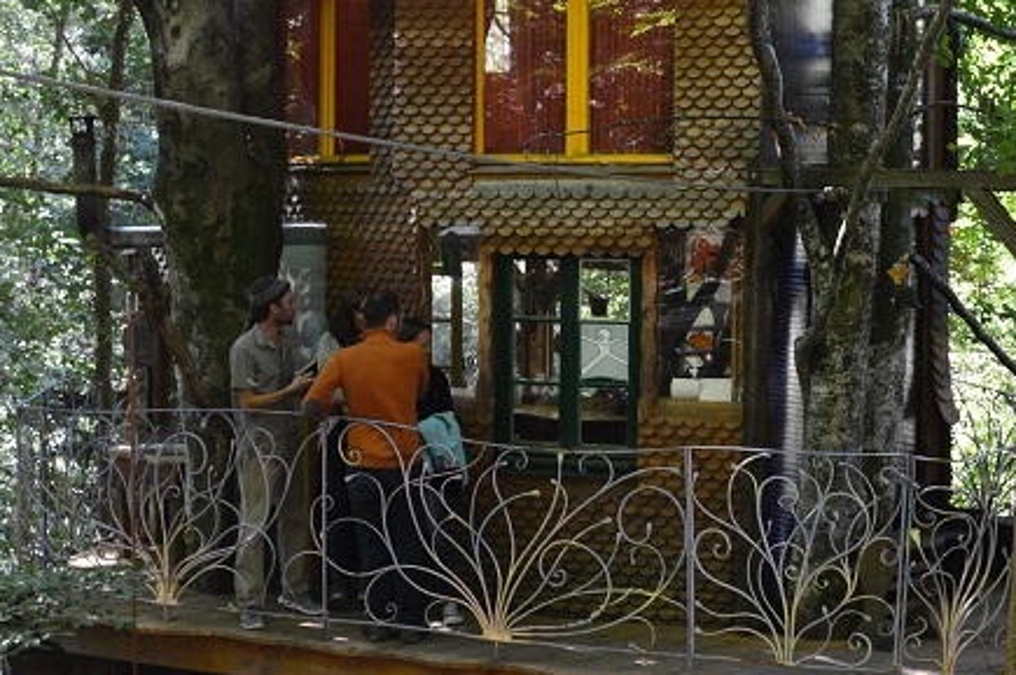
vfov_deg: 19.7
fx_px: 1945
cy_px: 283
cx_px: 638
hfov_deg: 29.2
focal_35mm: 69
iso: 400
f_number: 7.1
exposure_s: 1/25
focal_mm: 20
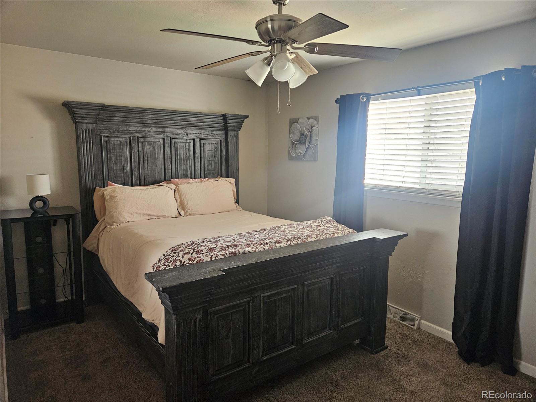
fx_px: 356
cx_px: 268
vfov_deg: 58.9
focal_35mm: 23
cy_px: 201
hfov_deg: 73.9
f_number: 1.8
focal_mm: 5.4
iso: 500
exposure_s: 1/120
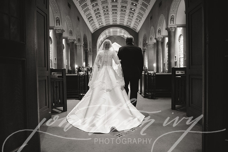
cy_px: 76
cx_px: 114
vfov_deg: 53.2
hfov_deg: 73.7
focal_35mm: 24
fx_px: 152
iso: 5000
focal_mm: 24
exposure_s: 1/125
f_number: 2.8
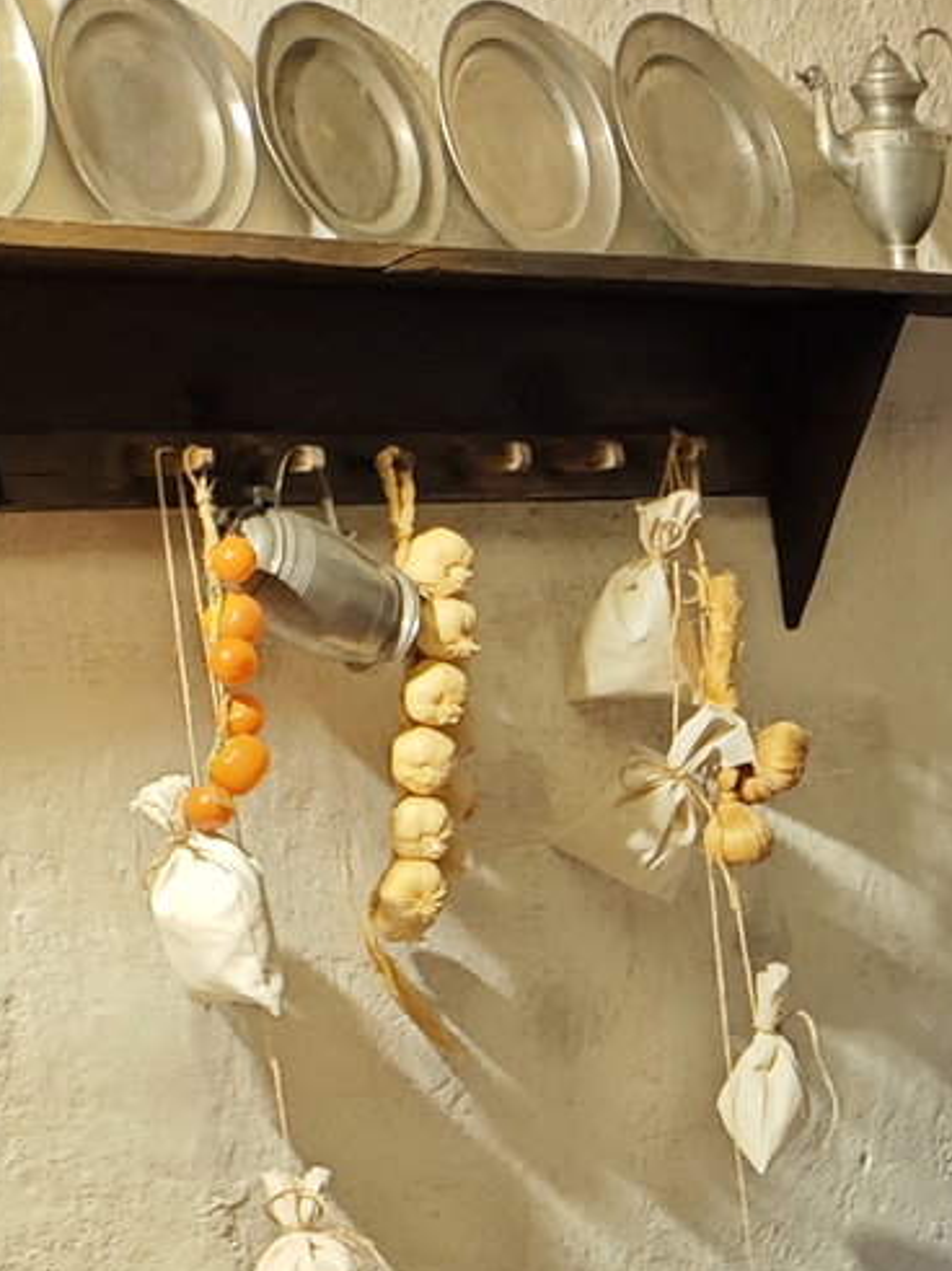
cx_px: 1599
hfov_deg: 12.2
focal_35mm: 113
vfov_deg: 16.5
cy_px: 1642
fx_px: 4145
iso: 64
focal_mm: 4.94
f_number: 1.59
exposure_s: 1/25
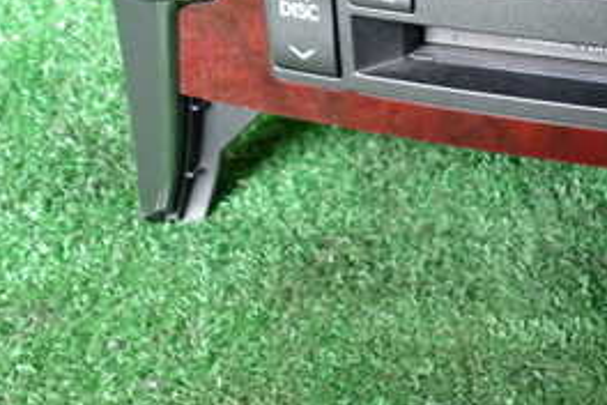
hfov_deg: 26.9
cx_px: 607
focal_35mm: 71
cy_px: 7
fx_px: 1197
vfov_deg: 18.7
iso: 1000
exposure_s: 1/60
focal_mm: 5.4
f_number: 2.3
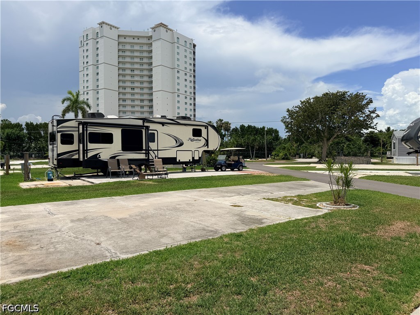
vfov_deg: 56.8
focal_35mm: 24
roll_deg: +0.9
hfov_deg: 71.6
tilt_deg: -0.8
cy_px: 158
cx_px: 210
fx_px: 291
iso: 80
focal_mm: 6.76
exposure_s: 1/11905
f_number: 1.78
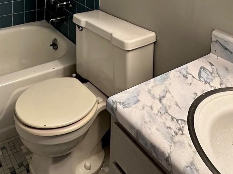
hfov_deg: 44.3
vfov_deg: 27.9
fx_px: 283
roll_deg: -2.3
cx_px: 81
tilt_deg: -5.2
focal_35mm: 42
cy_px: -57
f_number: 2.2
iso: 250
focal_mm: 2.22
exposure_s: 1/60
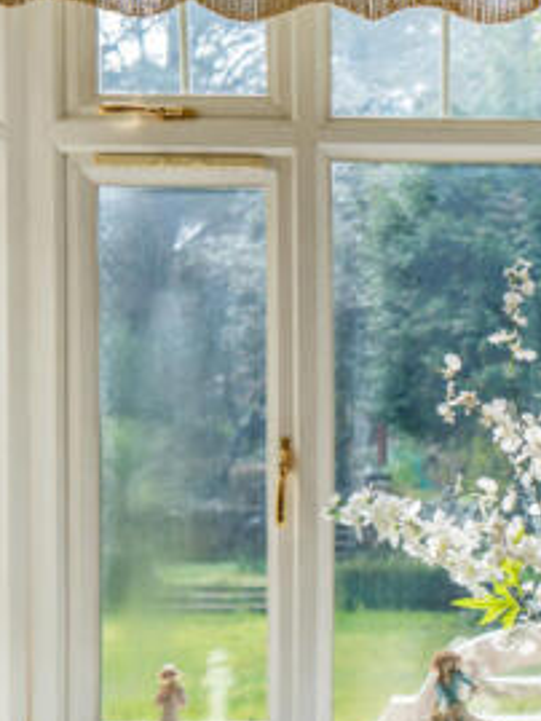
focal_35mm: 82
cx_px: 633
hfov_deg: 17.3
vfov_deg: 23.6
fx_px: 1707
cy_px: 529
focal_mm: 35
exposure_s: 1/250
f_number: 2.8
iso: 200
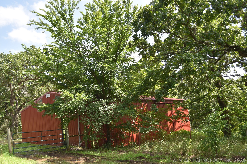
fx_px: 247
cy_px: 82
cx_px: 124
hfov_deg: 53.1
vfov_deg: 36.9
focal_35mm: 36
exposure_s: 1/200
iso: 100
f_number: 5.6
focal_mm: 24
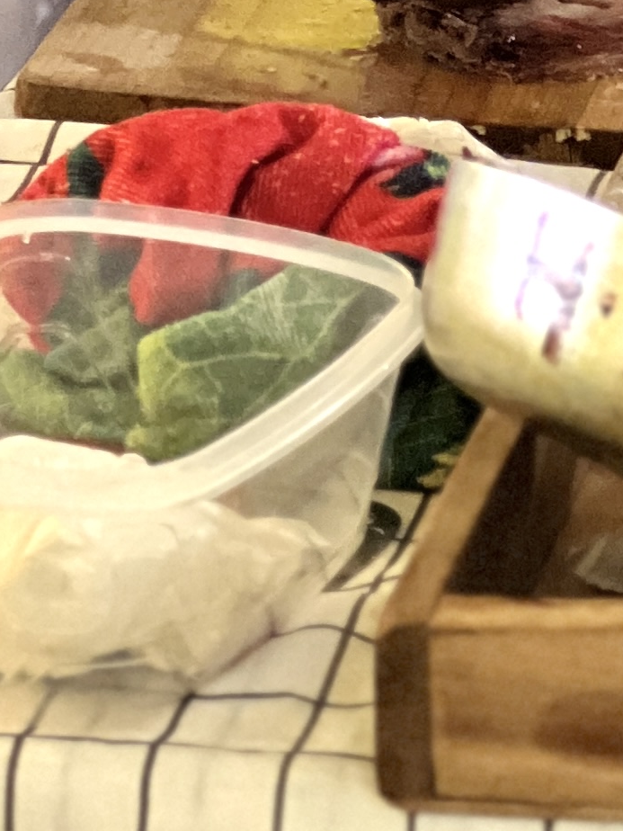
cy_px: -939
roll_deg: -1.5
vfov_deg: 5.7
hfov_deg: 4.4
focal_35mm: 336
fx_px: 8063
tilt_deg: -6.4
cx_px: 536
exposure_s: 1/31
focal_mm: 9
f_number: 2.8
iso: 400
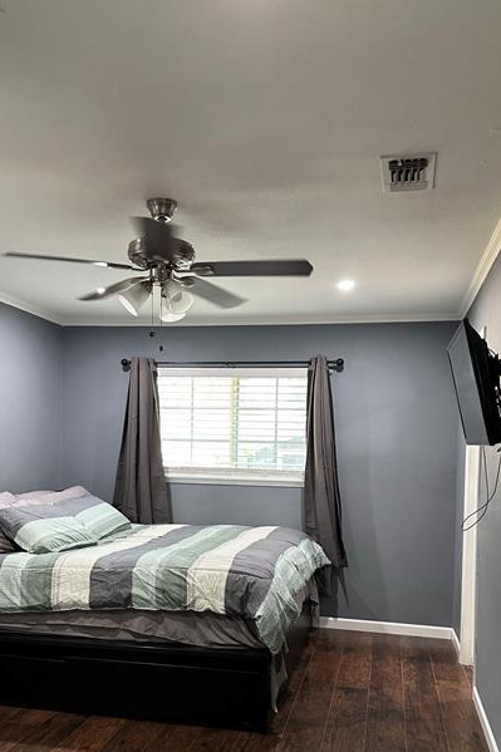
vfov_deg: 58.1
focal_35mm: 32
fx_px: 668
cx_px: 247
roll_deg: -0.9
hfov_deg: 41.1
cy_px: 461
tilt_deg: -1.1
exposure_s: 1/60
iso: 400
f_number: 1.78
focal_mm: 6.86
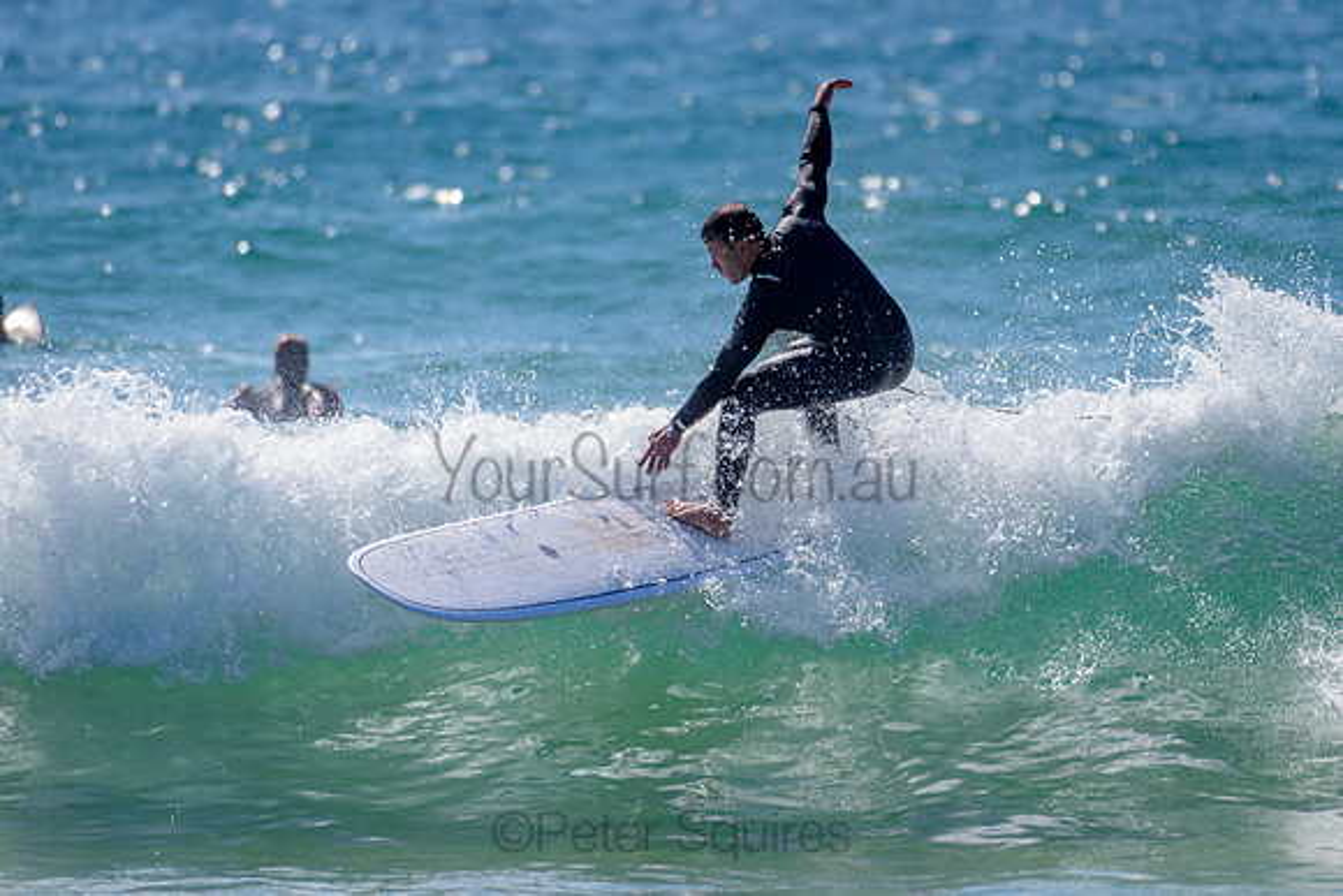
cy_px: 347
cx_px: 824
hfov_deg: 3.4
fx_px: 22880
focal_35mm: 613
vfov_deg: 2.2
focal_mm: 500
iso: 140
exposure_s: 1/2000
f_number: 5.6
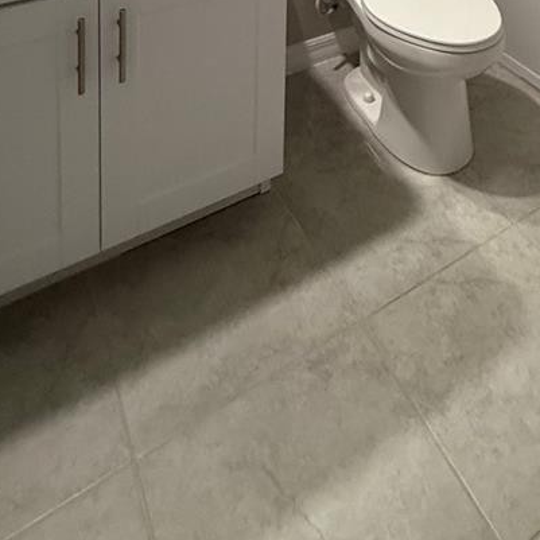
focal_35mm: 37
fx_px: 653
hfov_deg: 43.5
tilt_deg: -4.1
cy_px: -256
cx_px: 403
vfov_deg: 29.2
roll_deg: -2.2
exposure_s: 1/60
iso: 320
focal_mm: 2.22
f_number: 2.2
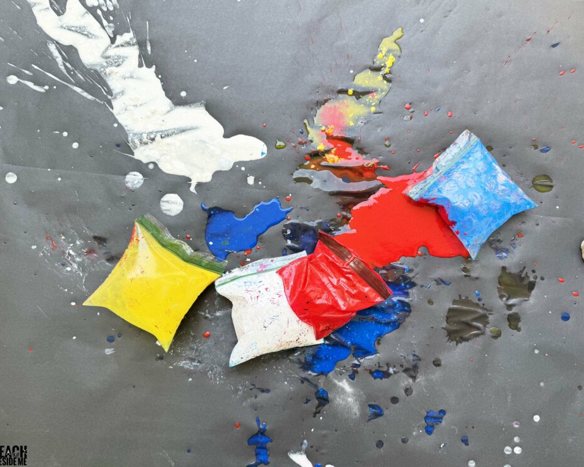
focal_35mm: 26
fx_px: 449
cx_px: 297
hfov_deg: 66.0
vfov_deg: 54.9
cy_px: 234
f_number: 1.78
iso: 80
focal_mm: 6.76
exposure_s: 1/315
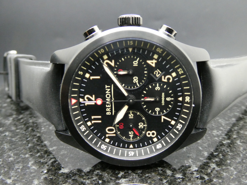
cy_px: 92
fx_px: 250
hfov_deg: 52.6
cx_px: 124
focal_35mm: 35
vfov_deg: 40.7
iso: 800
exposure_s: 1/80
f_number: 3.7
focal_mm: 6.3
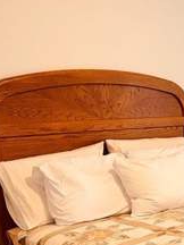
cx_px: 249
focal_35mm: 71
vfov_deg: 26.0
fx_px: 503
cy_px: 244
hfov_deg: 19.0
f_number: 1.78
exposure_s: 1/21
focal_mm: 6.76
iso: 64
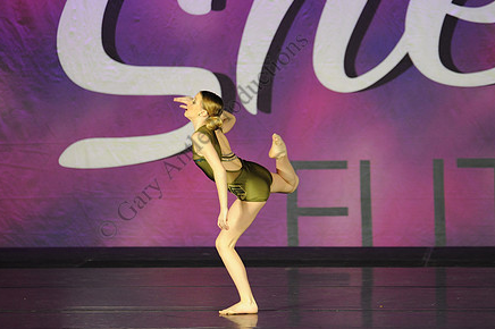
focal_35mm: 226
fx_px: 3105
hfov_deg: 9.1
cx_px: 205
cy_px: 137
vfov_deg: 6.1
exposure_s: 1/500
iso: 2500
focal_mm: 170
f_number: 2.8
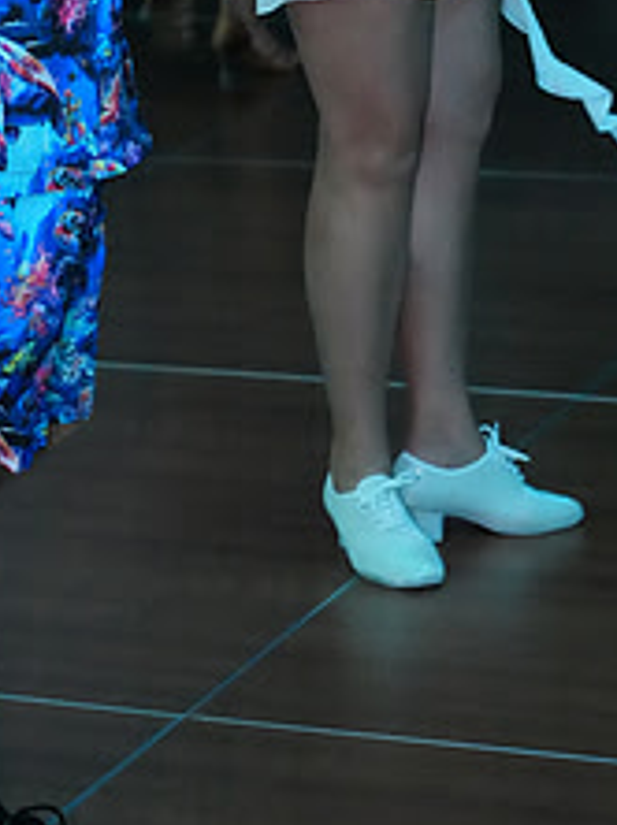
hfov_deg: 9.5
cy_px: -167
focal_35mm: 156
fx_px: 3715
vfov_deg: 12.4
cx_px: 307
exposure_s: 1/250
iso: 12800
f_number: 4
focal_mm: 62
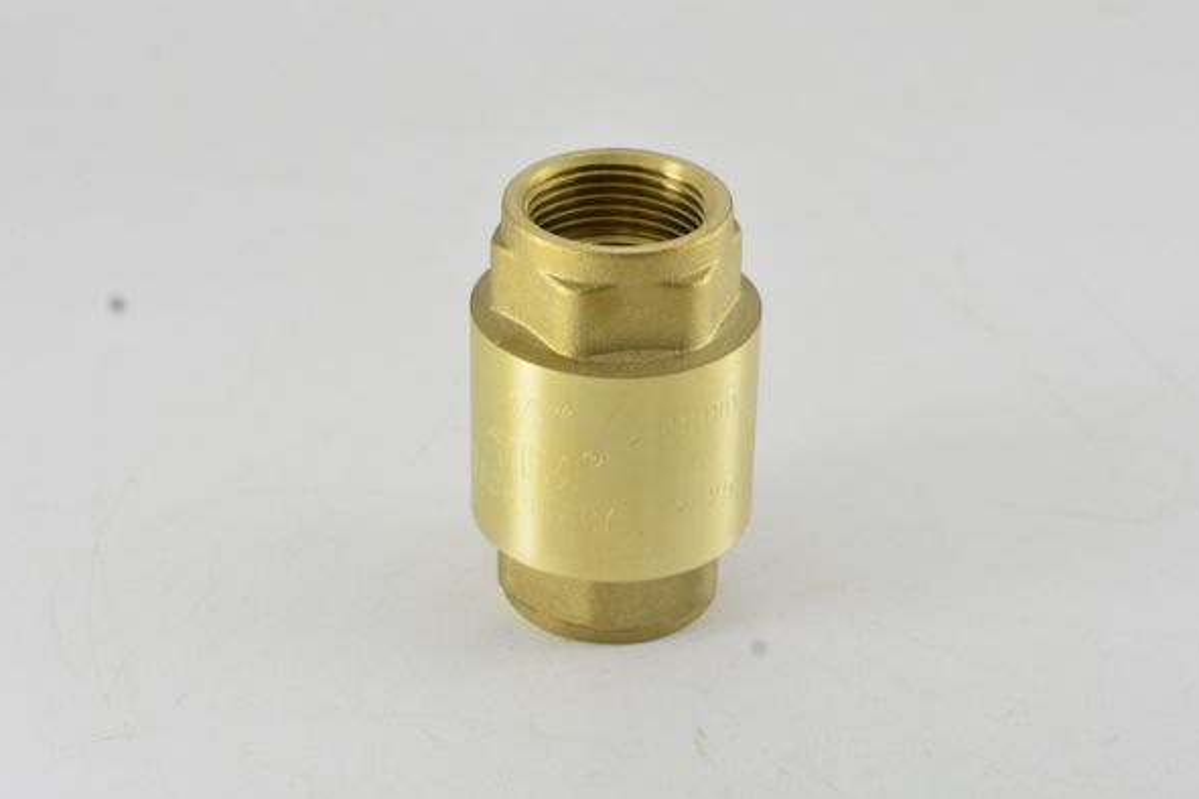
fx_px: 2531
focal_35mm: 76
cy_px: 398
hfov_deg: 26.7
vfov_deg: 17.9
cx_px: 603
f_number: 7.1
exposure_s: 1/100
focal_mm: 50
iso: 320
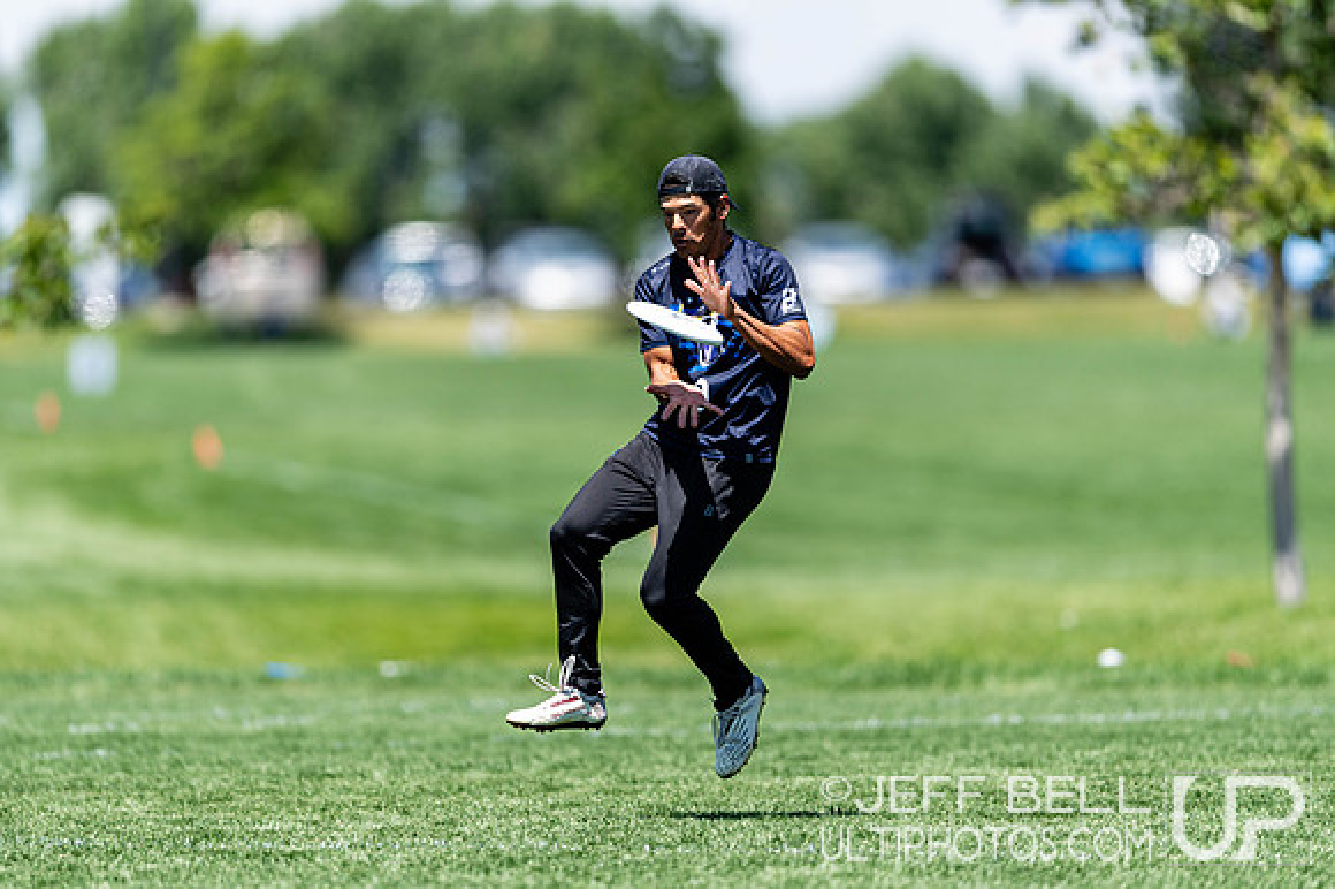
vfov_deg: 2.9
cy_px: 444
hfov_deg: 4.3
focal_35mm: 480
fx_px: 17789
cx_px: 668
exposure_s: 1/1250
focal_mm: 400
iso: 100
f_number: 2.8
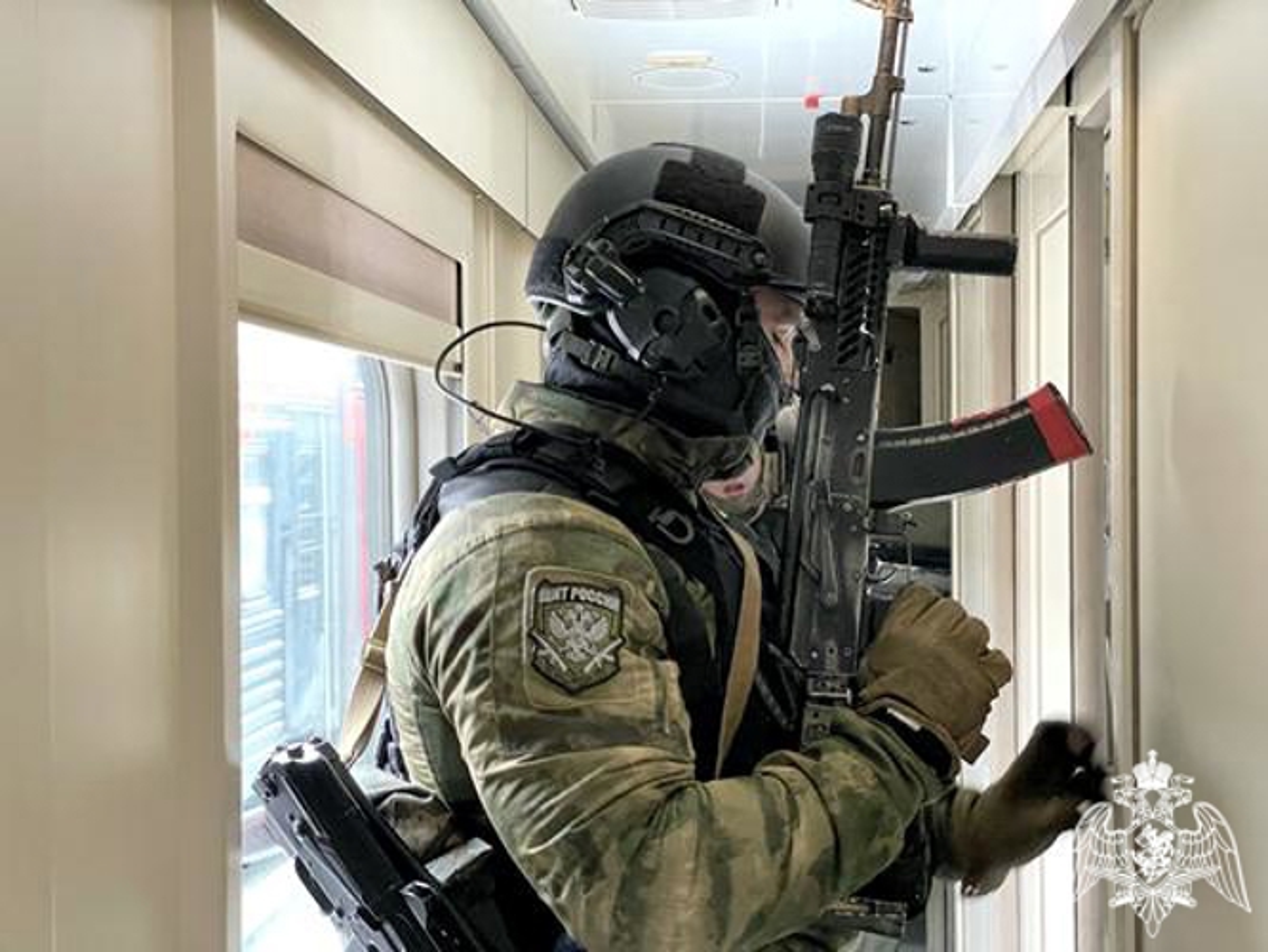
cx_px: 634
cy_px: 476
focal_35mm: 52
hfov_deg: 36.8
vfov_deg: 28.1
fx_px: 1905
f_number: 2
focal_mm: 6
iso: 320
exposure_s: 1/60
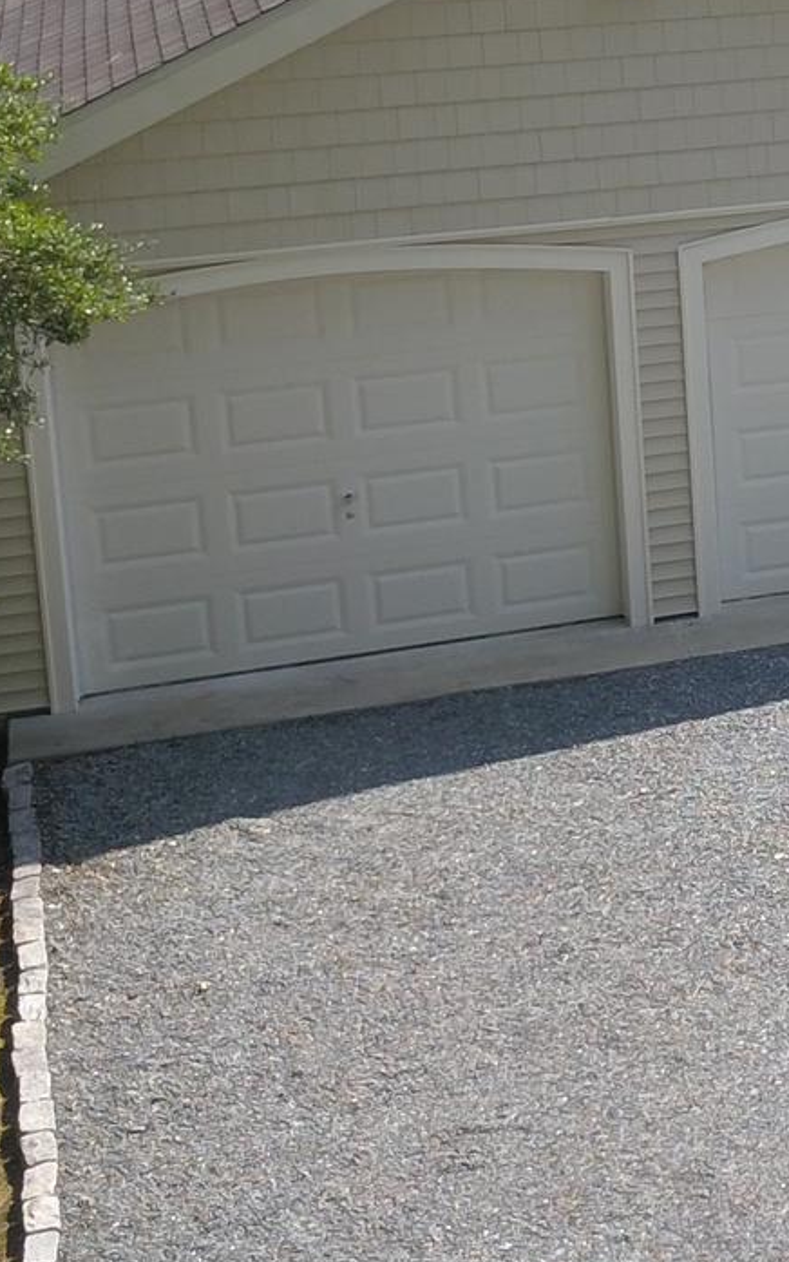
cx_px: 1658
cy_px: 92
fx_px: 2785
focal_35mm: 81
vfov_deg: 24.7
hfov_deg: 13.4
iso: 100
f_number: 2.2
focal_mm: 4.73
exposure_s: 1/672
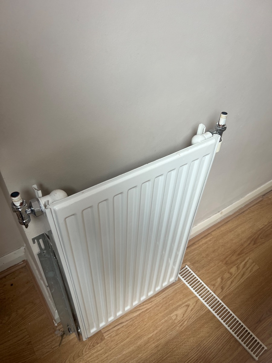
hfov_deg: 53.1
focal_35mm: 26
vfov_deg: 67.3
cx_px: 136
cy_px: 182
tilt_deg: -45.4
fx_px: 272
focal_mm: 5.7
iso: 64
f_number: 1.5
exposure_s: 1/121
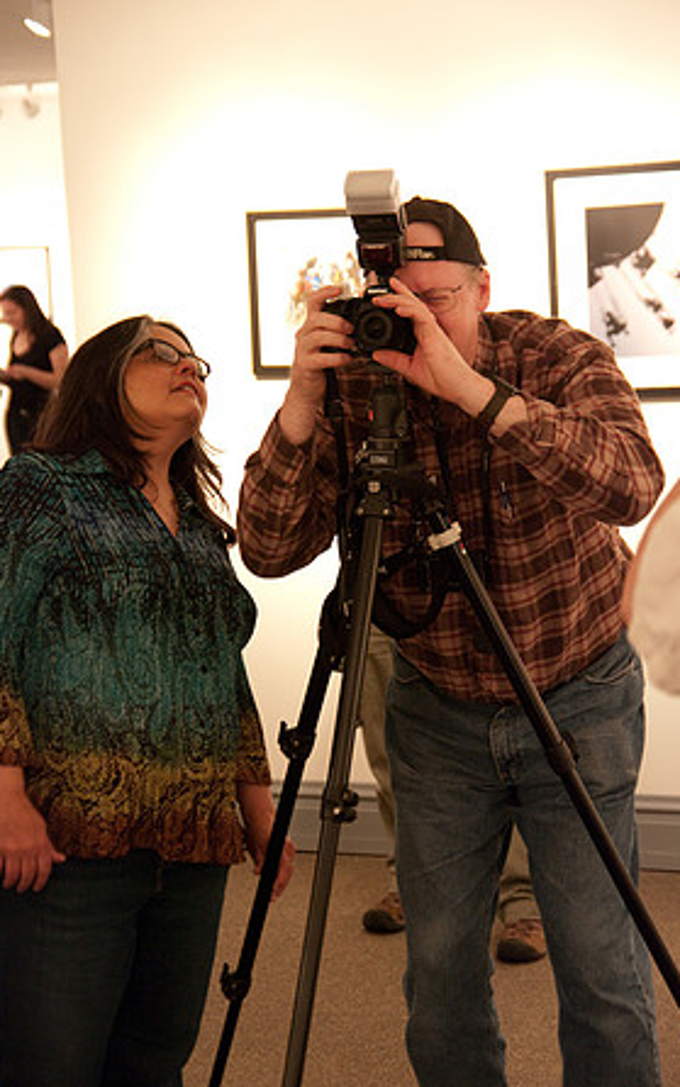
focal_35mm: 77
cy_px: 541
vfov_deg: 26.8
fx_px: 2282
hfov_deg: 17.0
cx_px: 355
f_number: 2.8
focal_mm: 50
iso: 1600
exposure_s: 1/50
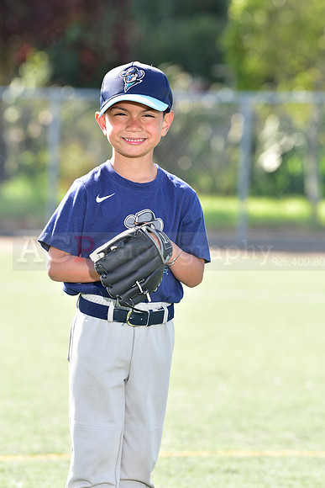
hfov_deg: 6.9
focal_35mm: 200
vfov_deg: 10.3
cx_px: 162
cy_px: 244
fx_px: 2707
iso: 100
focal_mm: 200
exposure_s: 1/100
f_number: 5.6
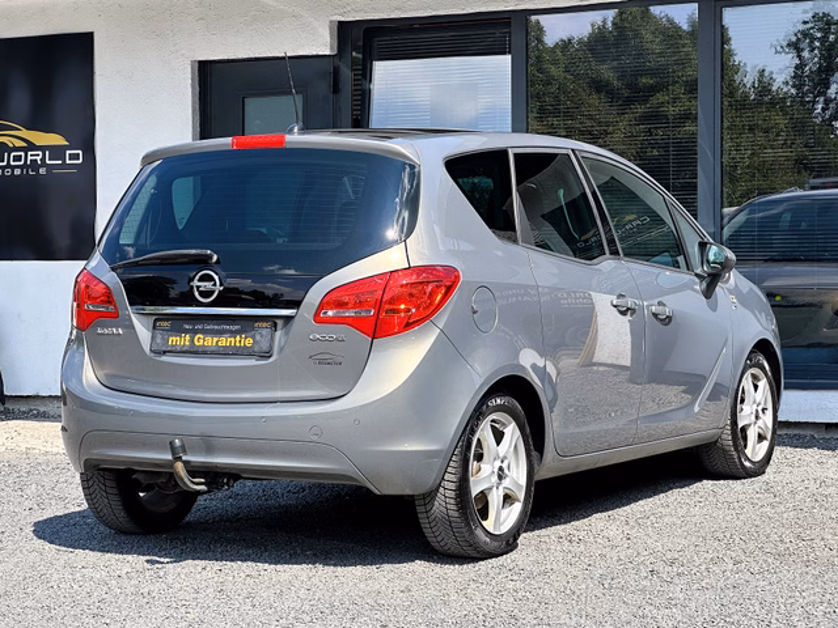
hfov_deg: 25.3
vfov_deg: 19.1
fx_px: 1864
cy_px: 314
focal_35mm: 77
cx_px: 419
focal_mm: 9
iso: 32
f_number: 2.8
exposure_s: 1/317
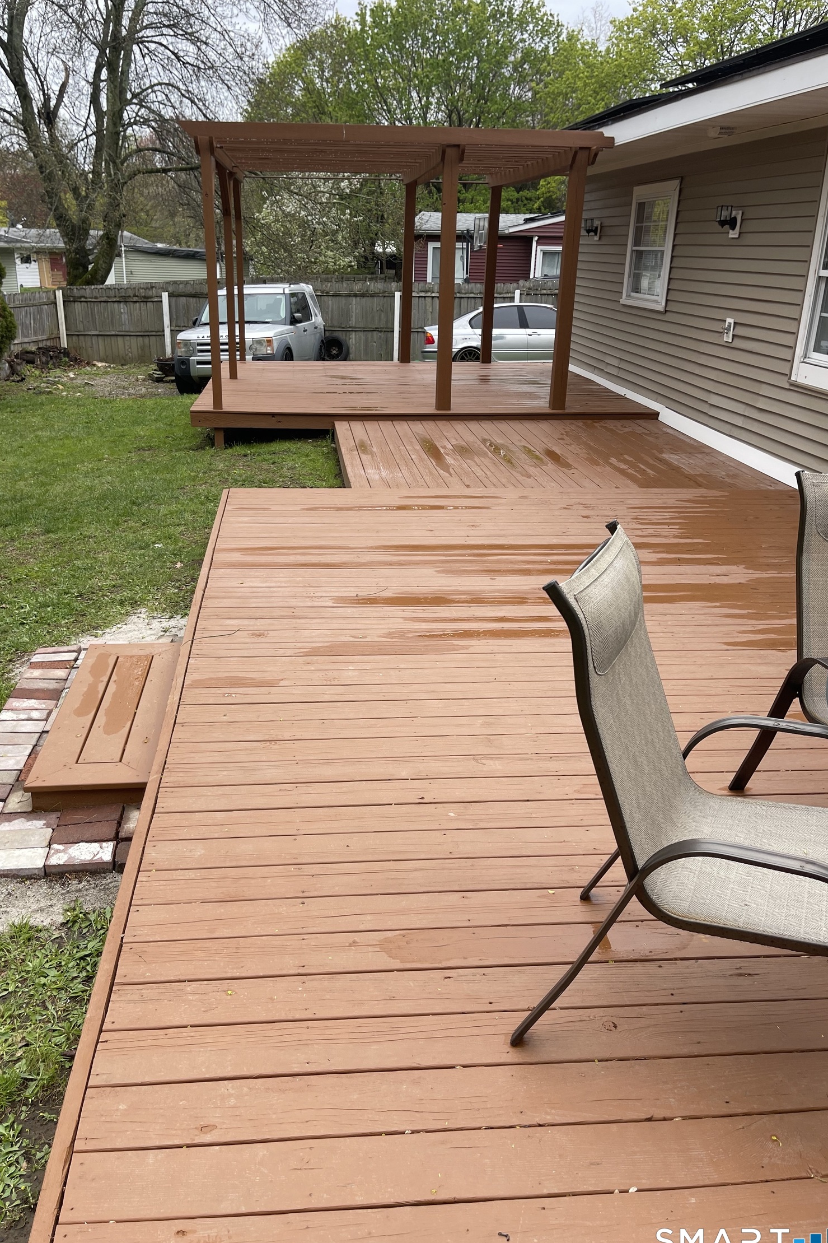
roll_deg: -1.5
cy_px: 620
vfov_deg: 67.4
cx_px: 367
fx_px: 932
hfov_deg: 47.8
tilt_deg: -21.3
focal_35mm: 27
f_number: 1.6
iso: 32
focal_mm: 5.1
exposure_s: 1/642
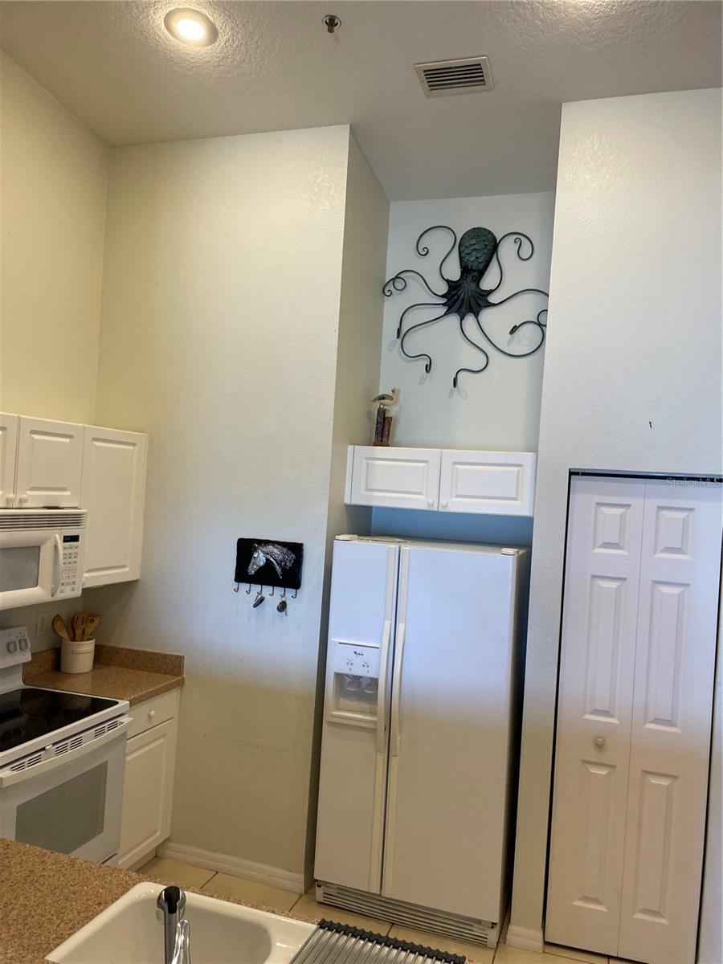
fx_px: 724
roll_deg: -3.6
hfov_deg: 53.1
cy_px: 482
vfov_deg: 67.3
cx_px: 362
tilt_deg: +0.7
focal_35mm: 26
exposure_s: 1/60
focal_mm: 4.2
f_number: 1.6
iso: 64
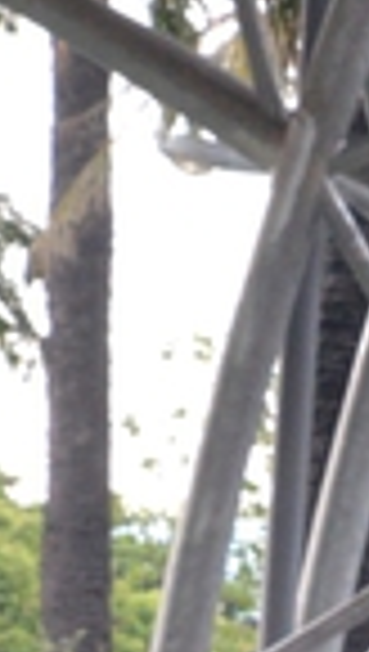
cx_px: 1418
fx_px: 4158
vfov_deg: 8.8
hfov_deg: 4.7
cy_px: 902
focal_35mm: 240
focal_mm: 52
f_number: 10
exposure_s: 1/320
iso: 5000
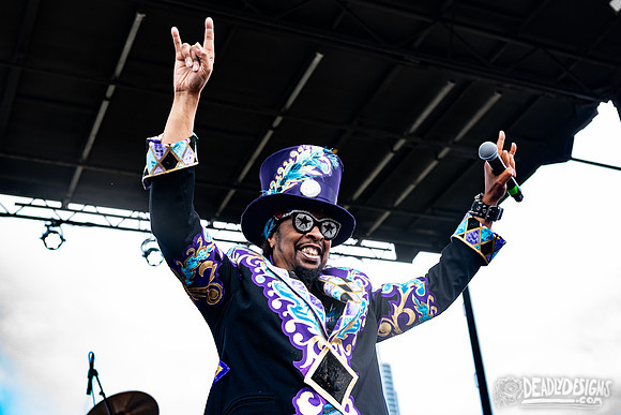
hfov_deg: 37.9
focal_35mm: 52
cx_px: 310
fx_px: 903
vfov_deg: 25.8
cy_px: 202
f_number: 4
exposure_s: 1/160
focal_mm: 50
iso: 400
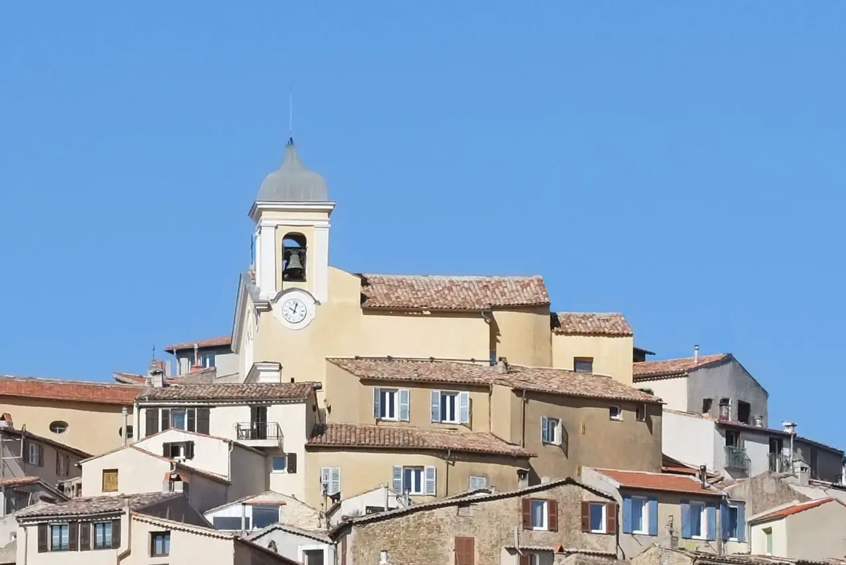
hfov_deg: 27.0
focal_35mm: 75
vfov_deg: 18.2
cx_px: 423
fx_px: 1763
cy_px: 282
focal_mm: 50
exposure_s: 1/640
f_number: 8
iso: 200
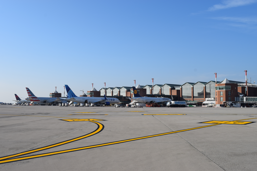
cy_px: 86
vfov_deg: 35.5
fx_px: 268
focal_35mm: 38
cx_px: 128
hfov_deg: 51.3
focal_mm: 25
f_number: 11
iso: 200
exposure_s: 1/500
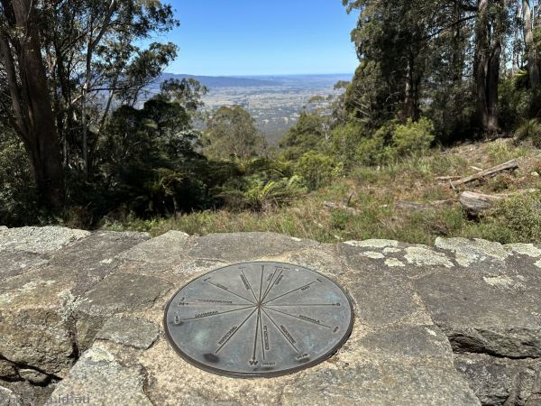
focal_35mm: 24
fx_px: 375
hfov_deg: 71.6
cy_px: 203
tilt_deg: -19.7
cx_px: 270
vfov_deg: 56.8
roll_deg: +0.3
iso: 80
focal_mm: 6.86
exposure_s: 1/3472
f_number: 1.78
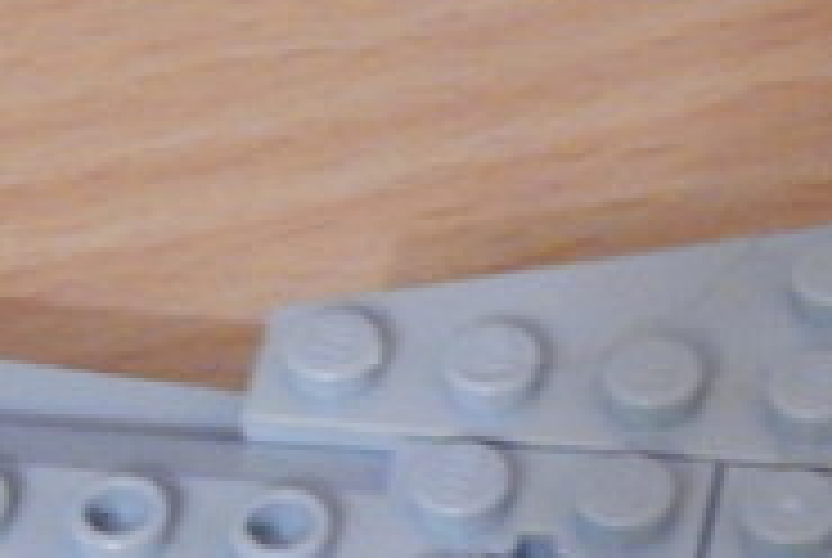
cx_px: 441
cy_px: 731
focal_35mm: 217
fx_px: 5023
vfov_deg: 6.3
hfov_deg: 9.5
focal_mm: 7.7
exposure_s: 1/2
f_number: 3.6
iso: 800
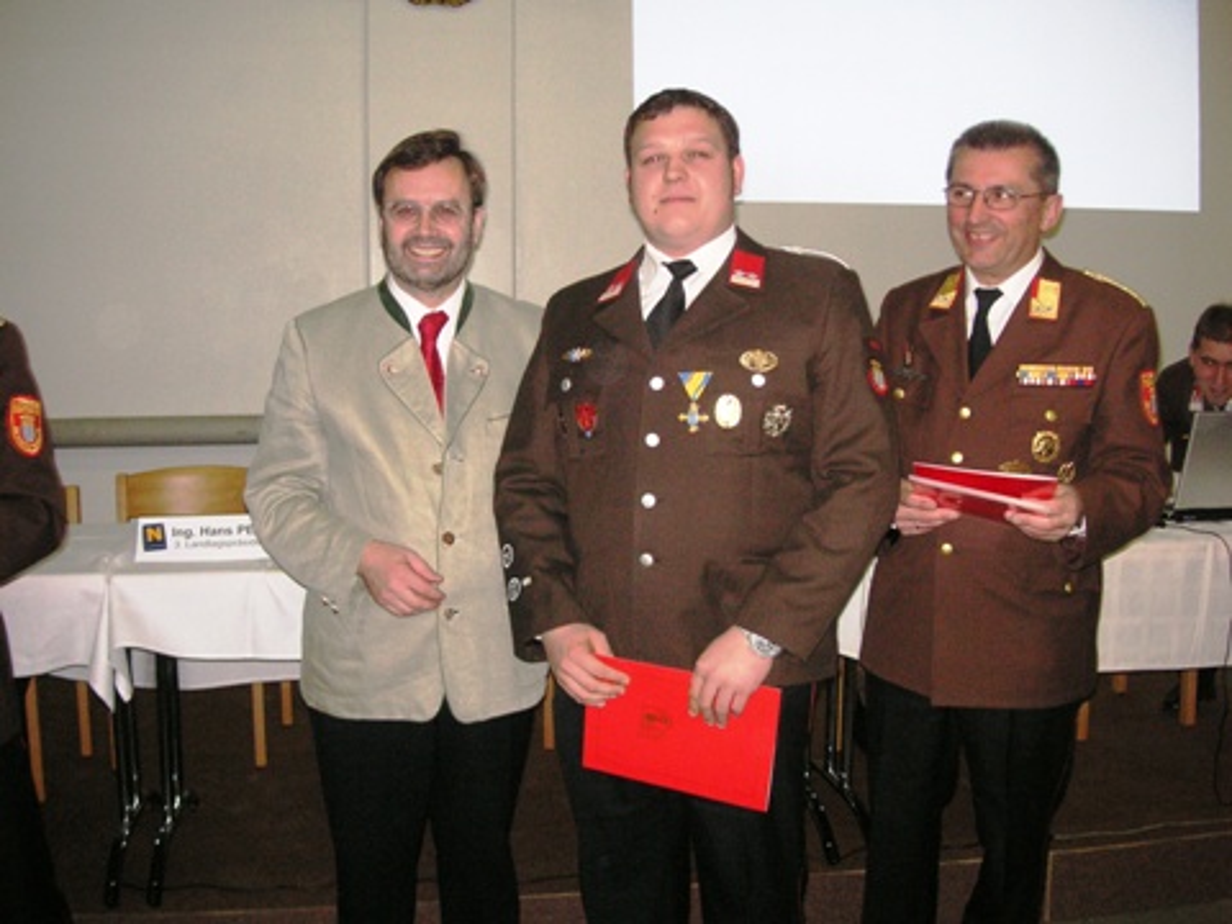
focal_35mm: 37
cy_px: 462
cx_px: 616
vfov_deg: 38.7
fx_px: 1317
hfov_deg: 50.1
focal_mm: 6.1
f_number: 2.8
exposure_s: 1/45
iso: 160
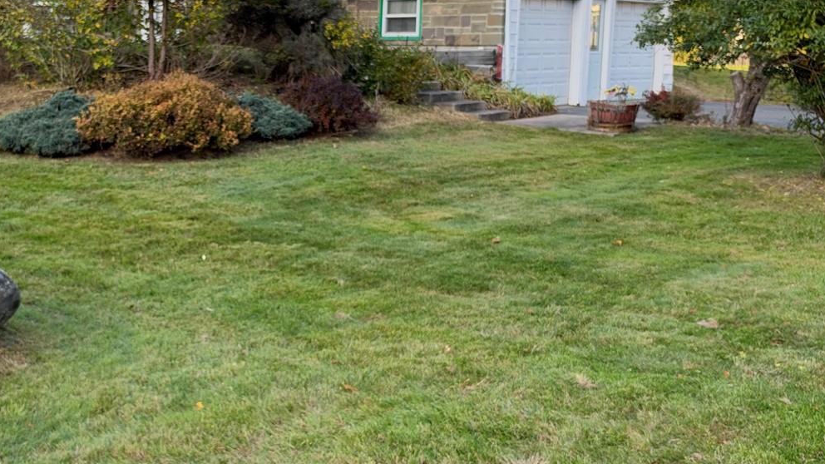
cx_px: 211
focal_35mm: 54
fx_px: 1181
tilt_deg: -7.6
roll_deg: -0.5
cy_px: 198
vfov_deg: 22.2
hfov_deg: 37.6
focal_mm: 6.93
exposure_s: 1/615
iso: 100
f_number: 1.8
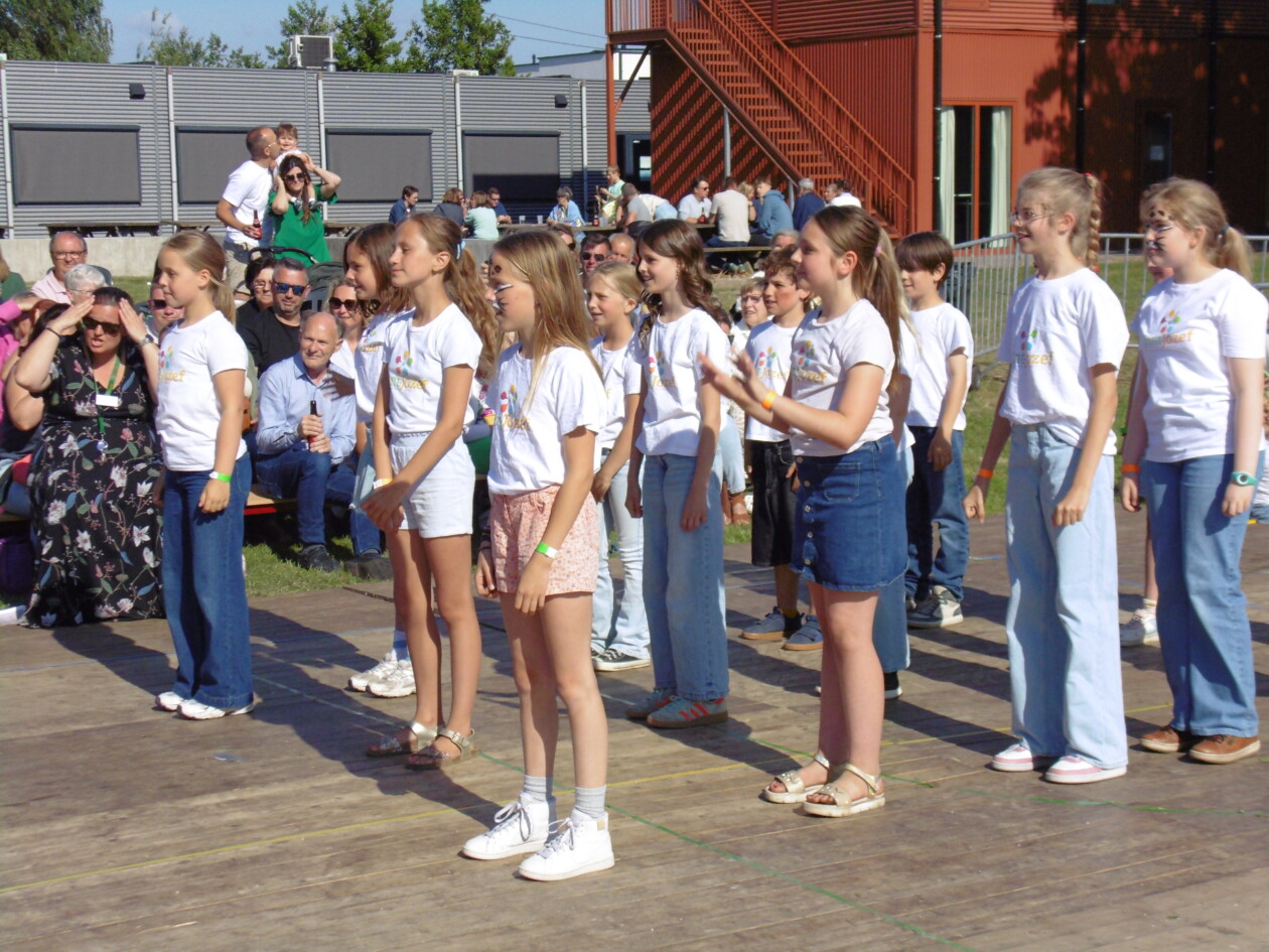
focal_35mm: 69
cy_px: 476
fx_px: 2529
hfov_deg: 28.2
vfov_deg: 21.3
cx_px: 634
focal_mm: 12.6
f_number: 12.2
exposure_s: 1/250
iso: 160
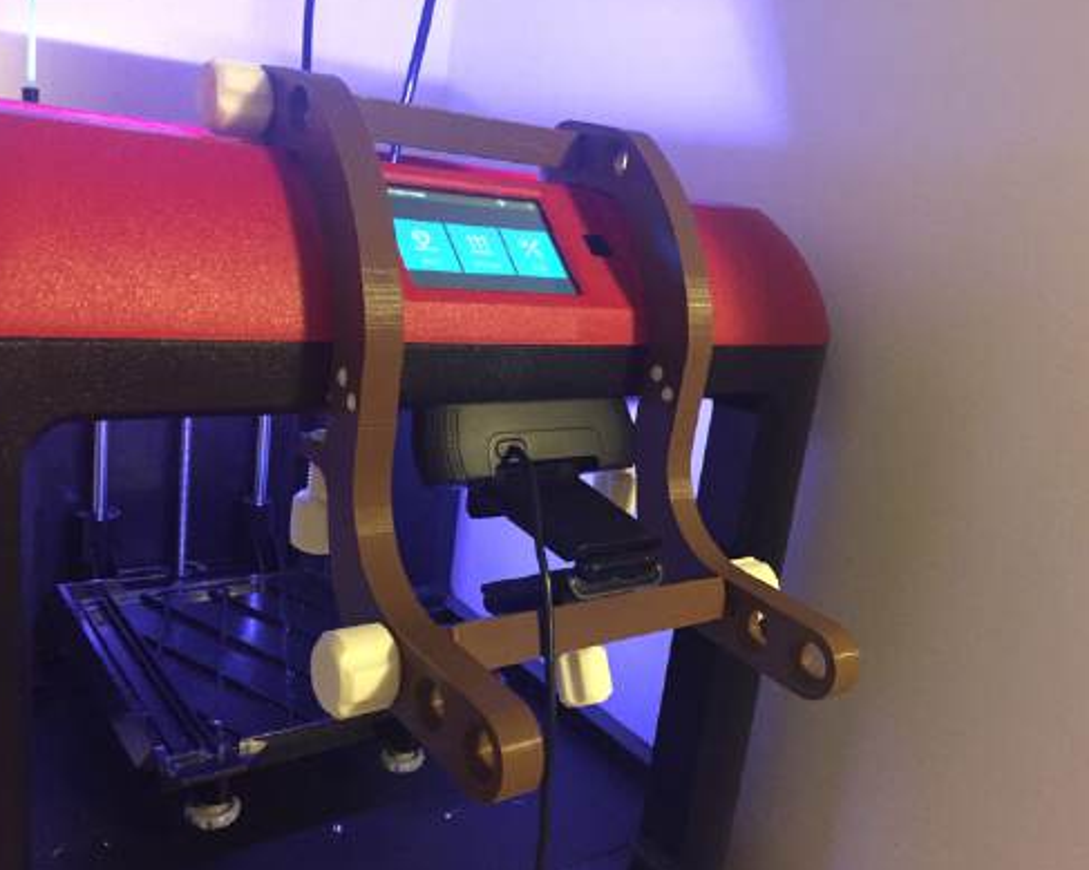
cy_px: 432
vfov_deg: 47.1
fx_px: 999
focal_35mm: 31
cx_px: 560
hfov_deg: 57.2
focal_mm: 4.15
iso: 320
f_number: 2.2
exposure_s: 1/15
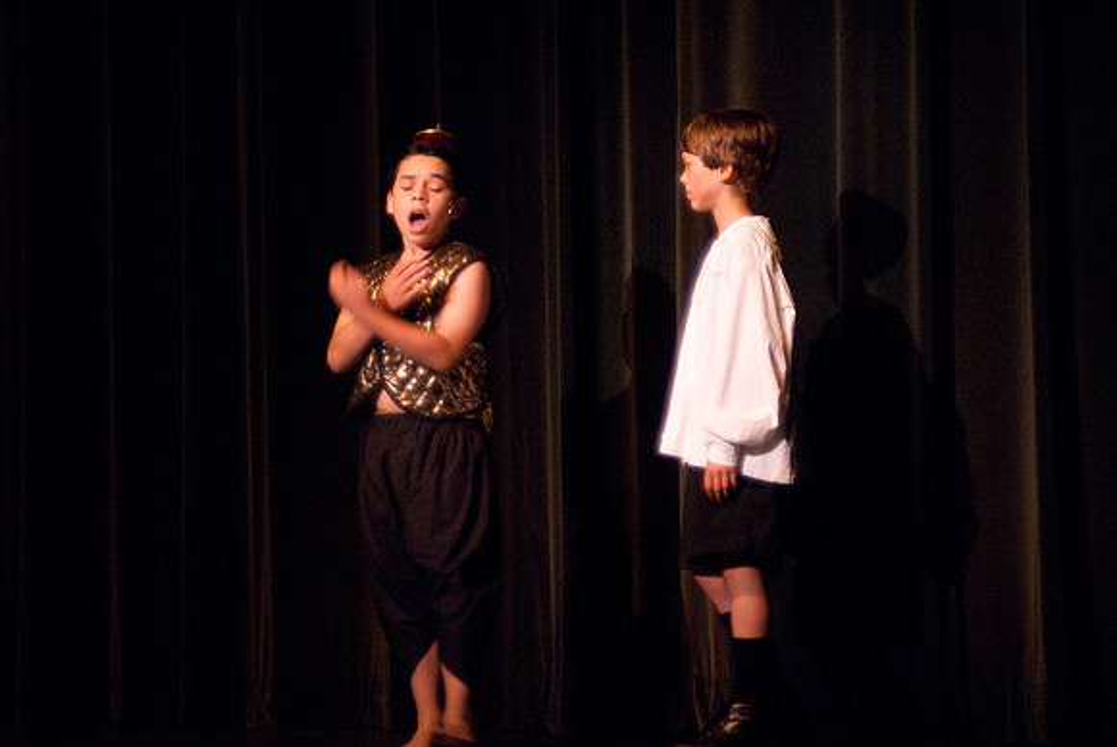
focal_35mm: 102
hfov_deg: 20.0
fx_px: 3168
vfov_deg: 13.5
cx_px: 558
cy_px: 374
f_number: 2.8
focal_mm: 68
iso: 1000
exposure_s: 1/40
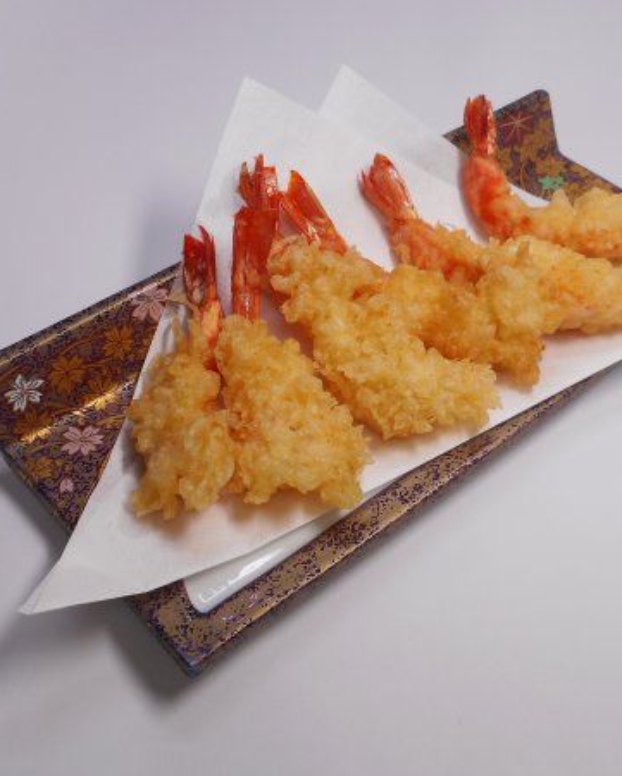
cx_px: 370
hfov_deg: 33.3
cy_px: 390
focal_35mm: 45
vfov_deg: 41.1
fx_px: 1035
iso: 80
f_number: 4.2
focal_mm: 6
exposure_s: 1/30
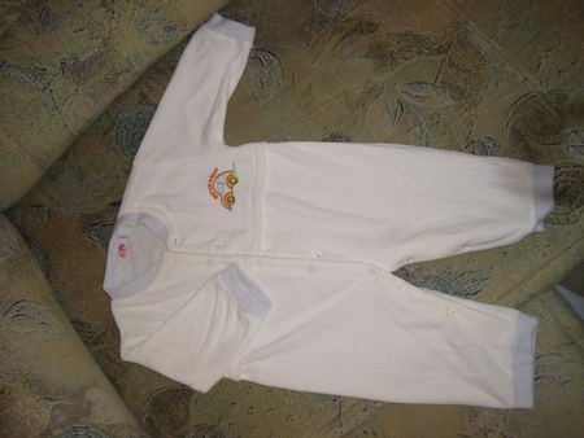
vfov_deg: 37.8
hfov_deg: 49.0
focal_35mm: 38
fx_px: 641
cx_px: 292
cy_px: 219
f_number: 2.7
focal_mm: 6.2
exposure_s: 1/60
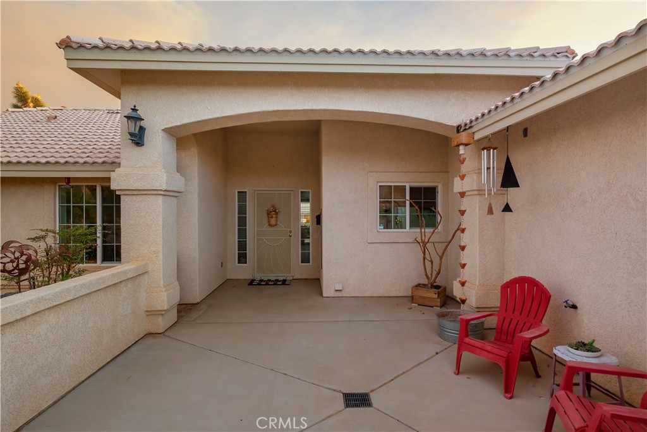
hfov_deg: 90.0
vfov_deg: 67.4
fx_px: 324
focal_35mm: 18
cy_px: 216
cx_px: 324
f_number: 6.4
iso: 500
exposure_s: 1/40
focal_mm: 12
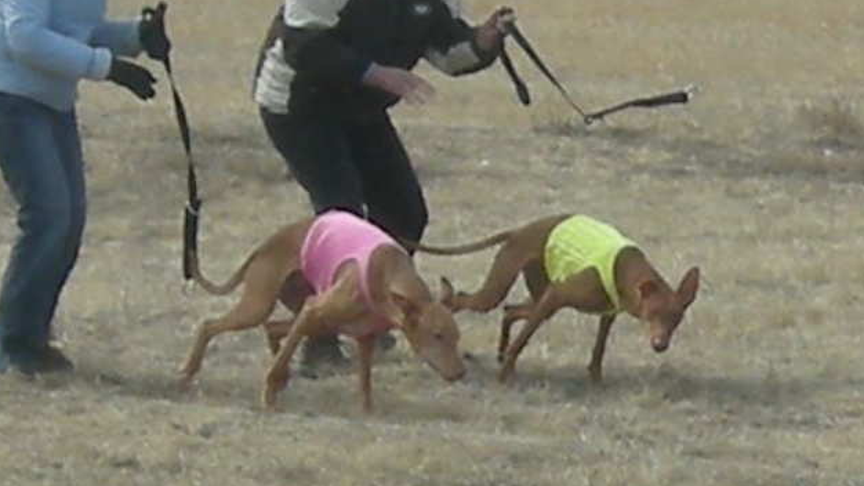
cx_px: 429
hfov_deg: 51.6
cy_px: 302
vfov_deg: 30.3
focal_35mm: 39
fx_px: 893
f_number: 3.8
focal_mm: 7.5
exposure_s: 1/667
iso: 64
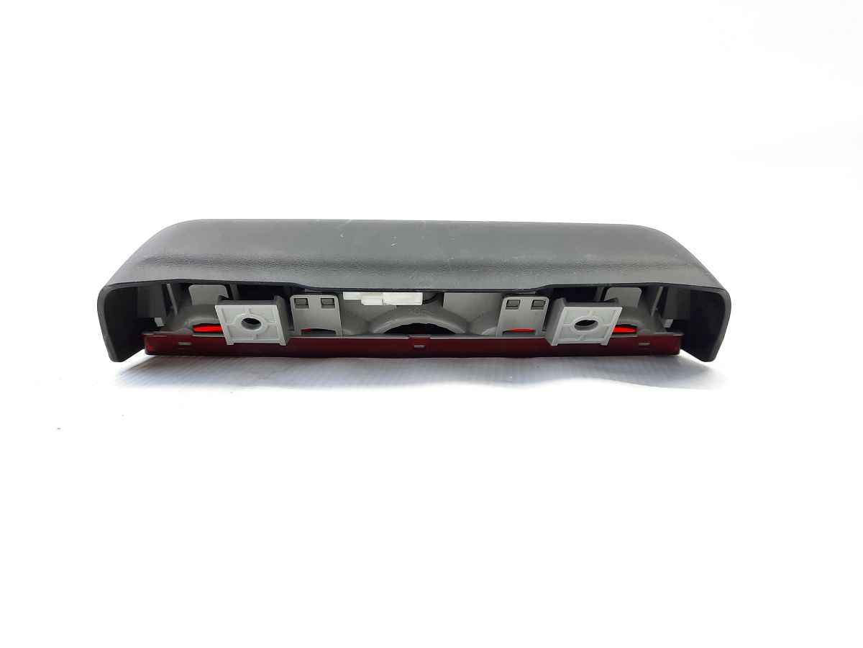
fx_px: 623
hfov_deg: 69.4
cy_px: 324
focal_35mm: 25
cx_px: 432
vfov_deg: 54.9
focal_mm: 4.6
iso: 160
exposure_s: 1/50
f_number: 2
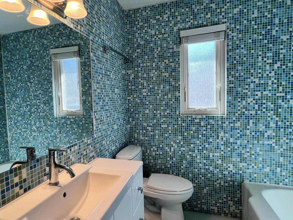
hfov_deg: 78.3
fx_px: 178
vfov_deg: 63.4
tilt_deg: -4.3
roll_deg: +2.1
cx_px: 121
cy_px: 112
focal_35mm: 21
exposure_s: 1/120
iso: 100
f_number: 1.8
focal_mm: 1.57
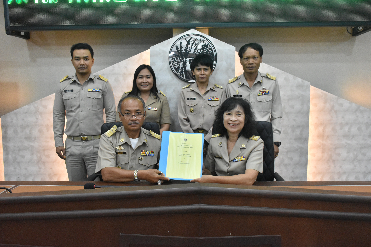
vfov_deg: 43.6
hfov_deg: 61.9
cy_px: 124
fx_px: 309
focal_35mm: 30
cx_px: 186
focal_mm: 20
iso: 2500
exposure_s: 1/125
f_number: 5.6
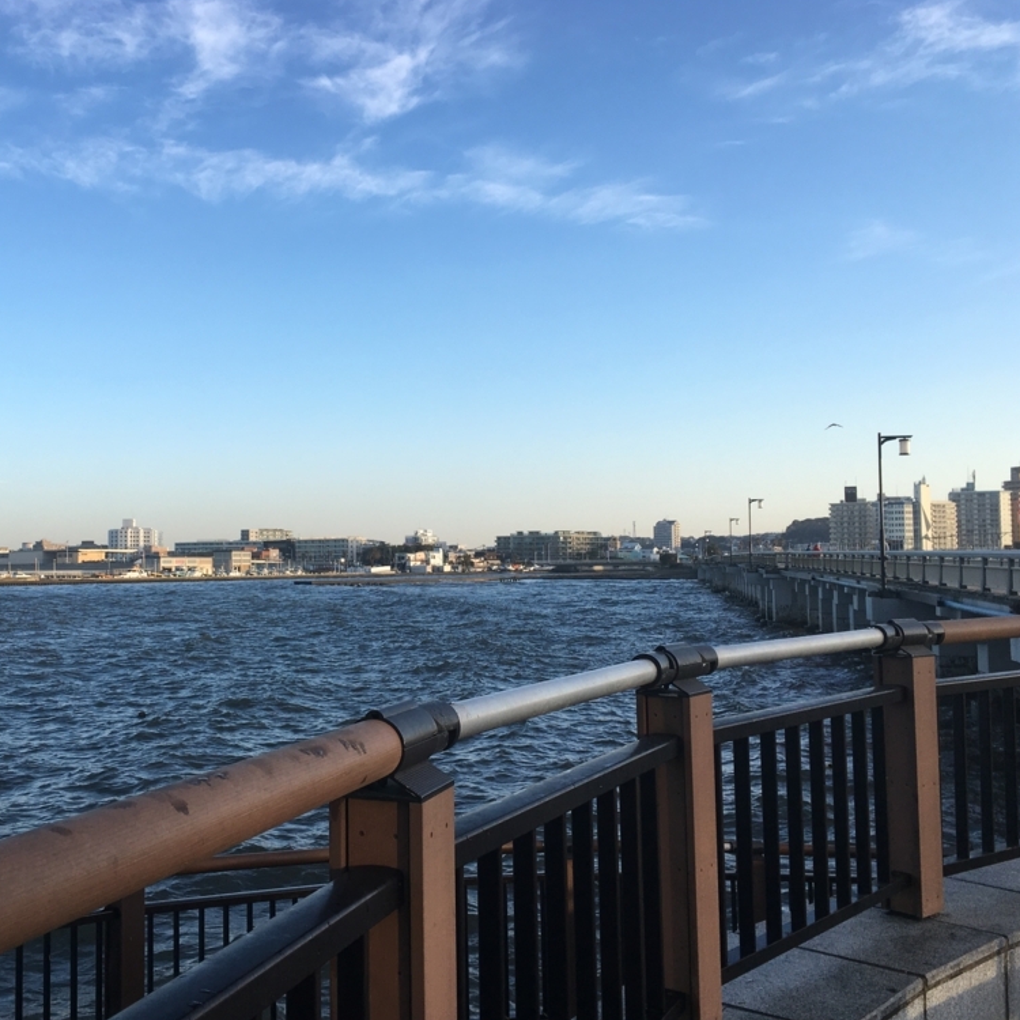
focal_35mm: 35
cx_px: 374
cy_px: 499
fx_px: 1167
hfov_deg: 46.7
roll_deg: +0.4
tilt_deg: +3.6
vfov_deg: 47.2
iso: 25
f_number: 2.2
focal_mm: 4.15
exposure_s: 1/620
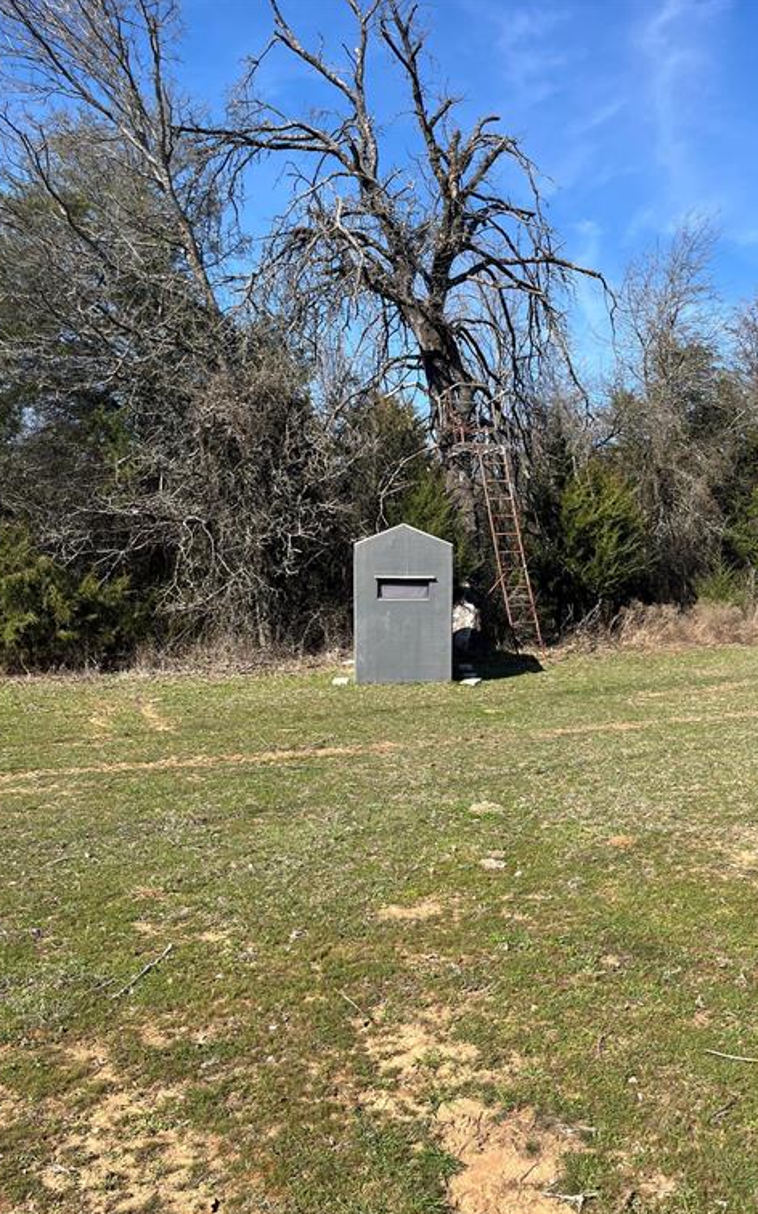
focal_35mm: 28
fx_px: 926
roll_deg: -0.2
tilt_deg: -1.5
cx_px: 438
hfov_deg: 44.4
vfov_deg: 66.5
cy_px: 613
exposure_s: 1/2268
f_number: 1.6
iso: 50
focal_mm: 5.1
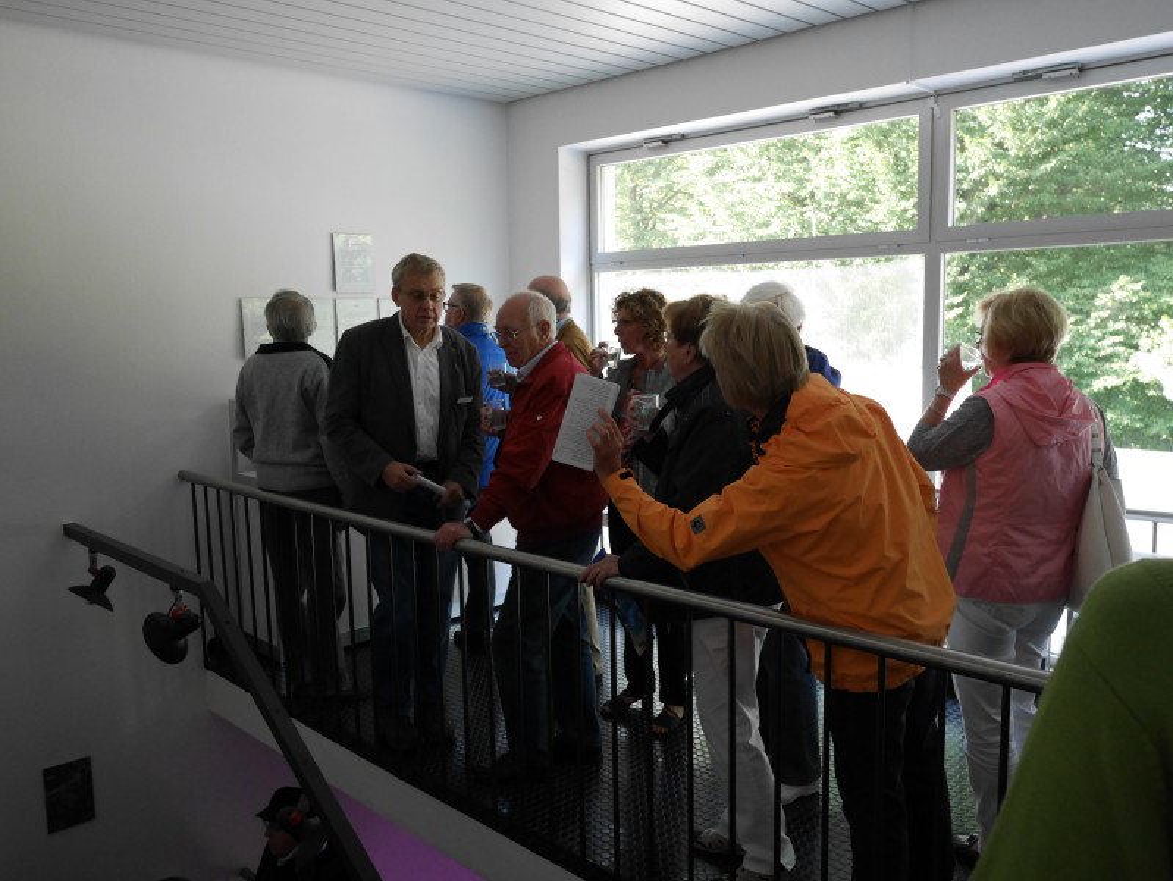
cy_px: 440
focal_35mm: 30
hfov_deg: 59.9
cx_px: 586
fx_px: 1017
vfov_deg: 46.8
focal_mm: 15
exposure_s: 1/320
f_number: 3.2
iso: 1600
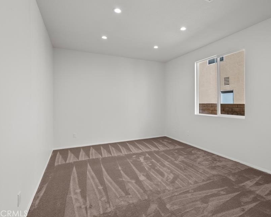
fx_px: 152
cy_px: 104
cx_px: 161
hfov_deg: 82.3
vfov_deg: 70.9
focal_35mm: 19
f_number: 9
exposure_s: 1/6
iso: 200
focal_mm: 16
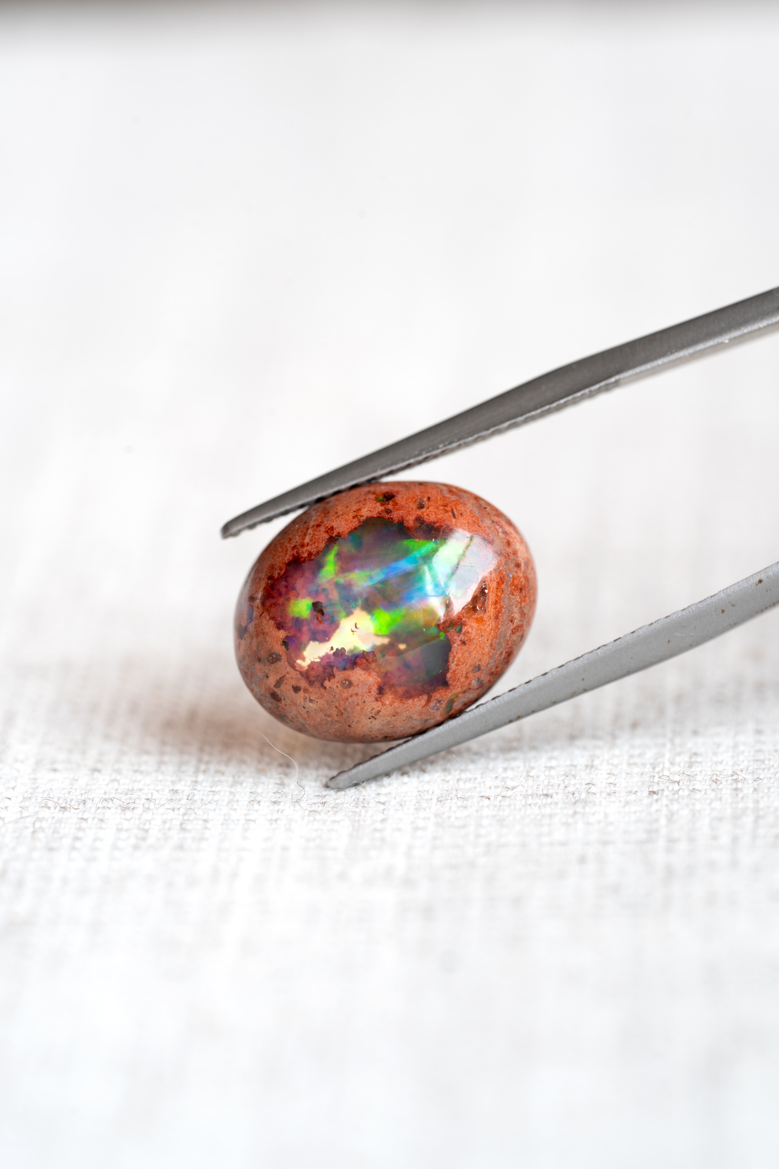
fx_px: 2921
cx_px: 390
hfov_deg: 15.2
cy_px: 584
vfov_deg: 22.6
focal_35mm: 90
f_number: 7.1
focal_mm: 90
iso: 100
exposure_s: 1/6
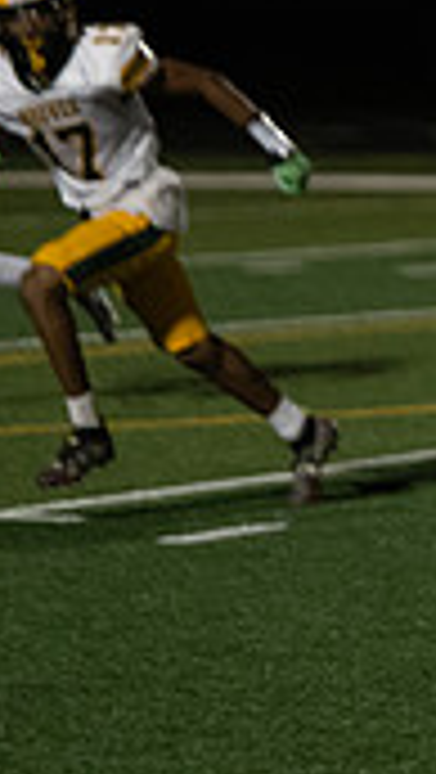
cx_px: 1245
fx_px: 7446
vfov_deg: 5.9
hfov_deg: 3.3
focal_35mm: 363
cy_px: 268
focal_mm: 103
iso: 3200
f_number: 2.8
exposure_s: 1/1250
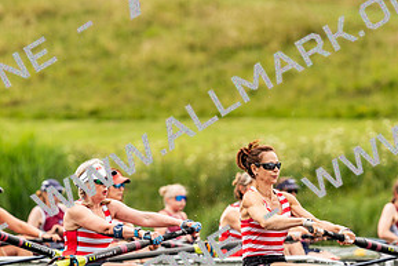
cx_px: 201
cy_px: 221
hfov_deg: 2.2
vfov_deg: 1.5
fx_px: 10286
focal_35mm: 930
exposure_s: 1/2000
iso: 500
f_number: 6.3
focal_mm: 463
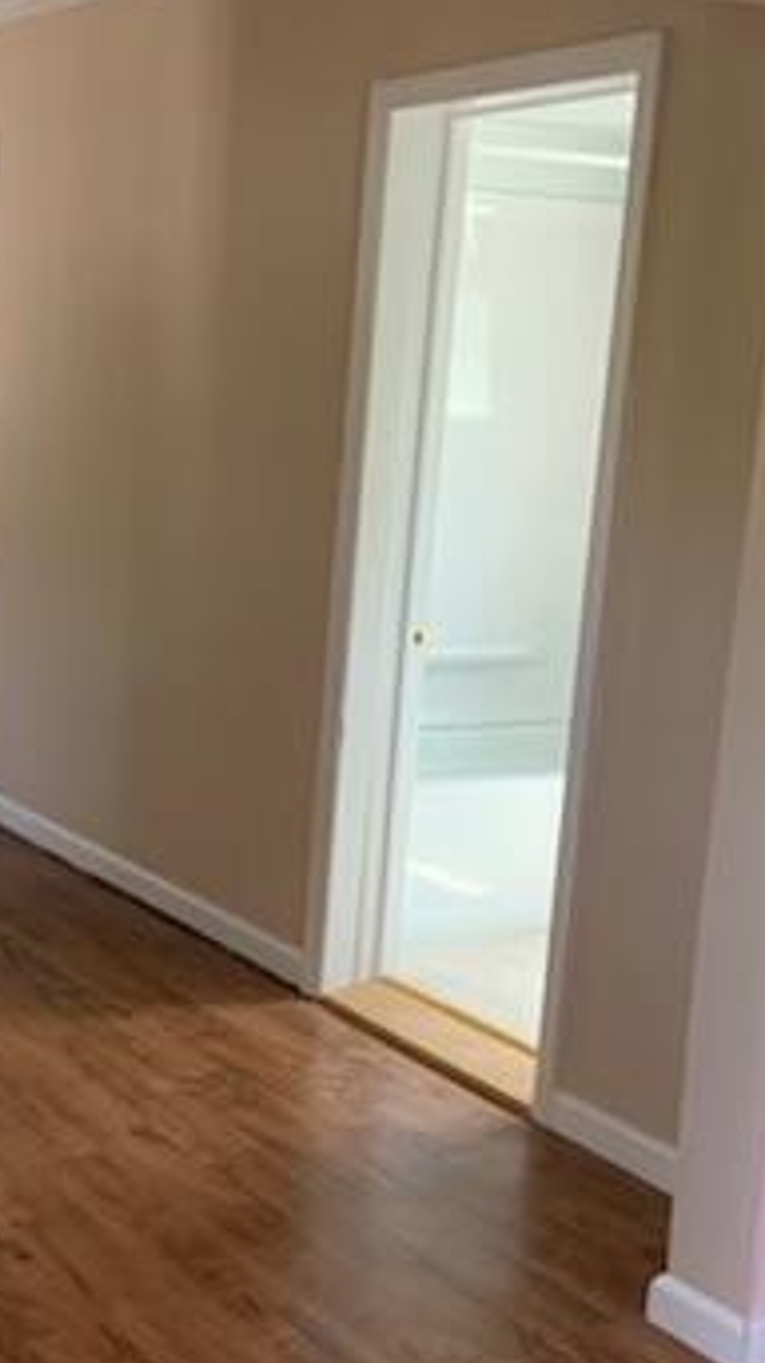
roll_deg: -1.0
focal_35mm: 53
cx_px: 36
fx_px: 1914
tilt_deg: -12.7
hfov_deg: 21.9
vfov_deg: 38.9
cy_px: 877
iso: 200
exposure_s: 1/60
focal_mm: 4.25
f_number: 1.8
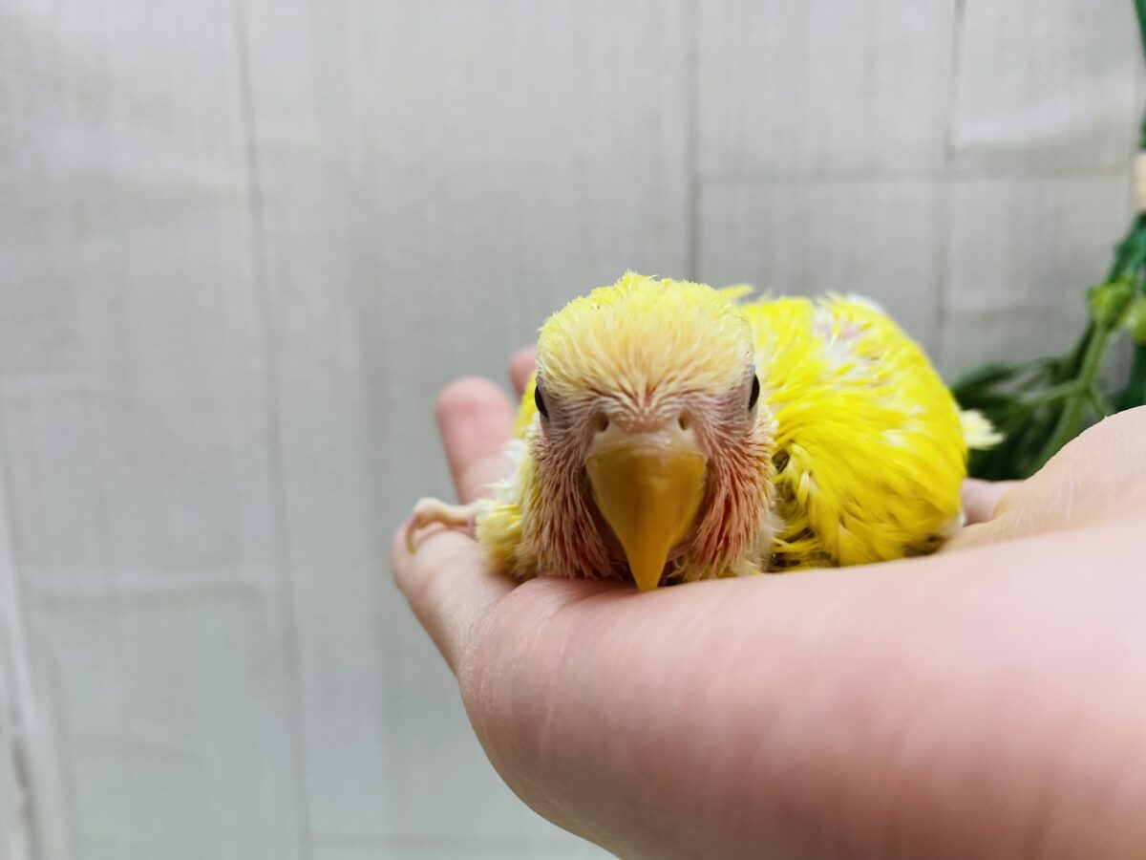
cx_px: 573
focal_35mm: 25
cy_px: 430
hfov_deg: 69.4
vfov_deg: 54.9
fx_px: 828
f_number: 1.8
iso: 80
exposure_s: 1/100
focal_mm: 4.25
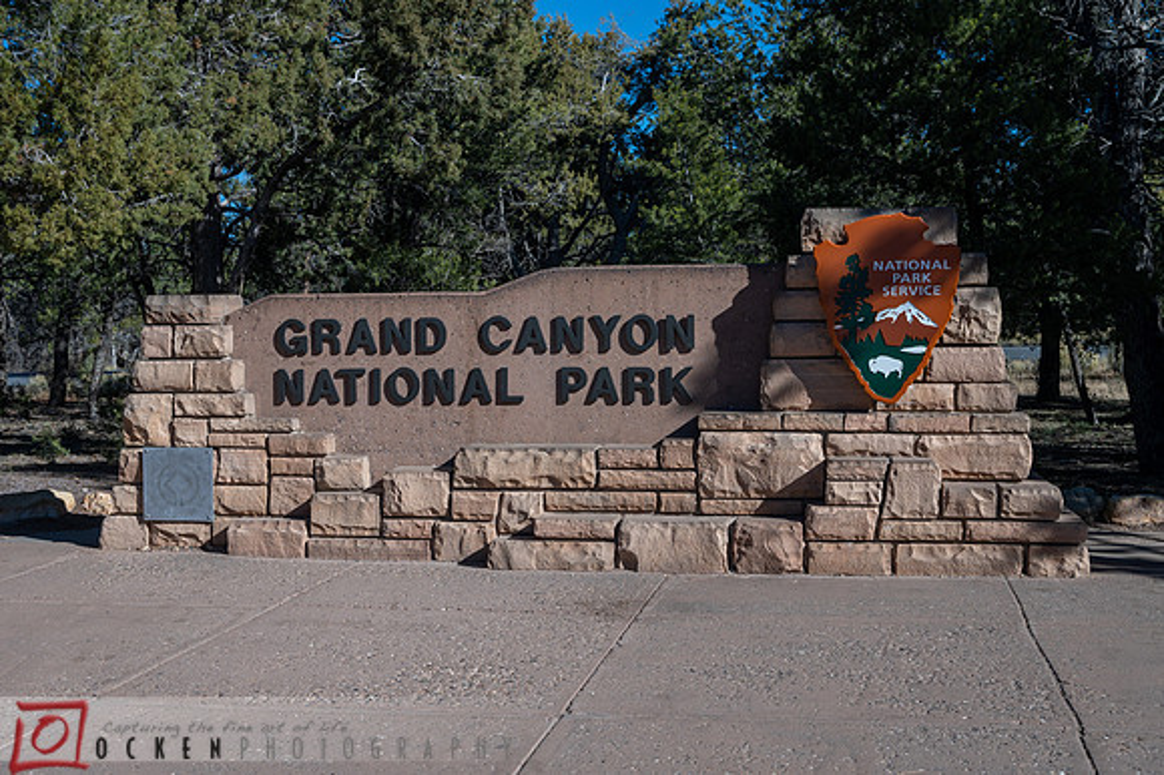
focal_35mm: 45
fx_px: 1454
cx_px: 582
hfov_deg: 43.6
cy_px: 388
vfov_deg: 29.8
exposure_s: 1/1000
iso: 400
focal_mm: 45
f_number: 8
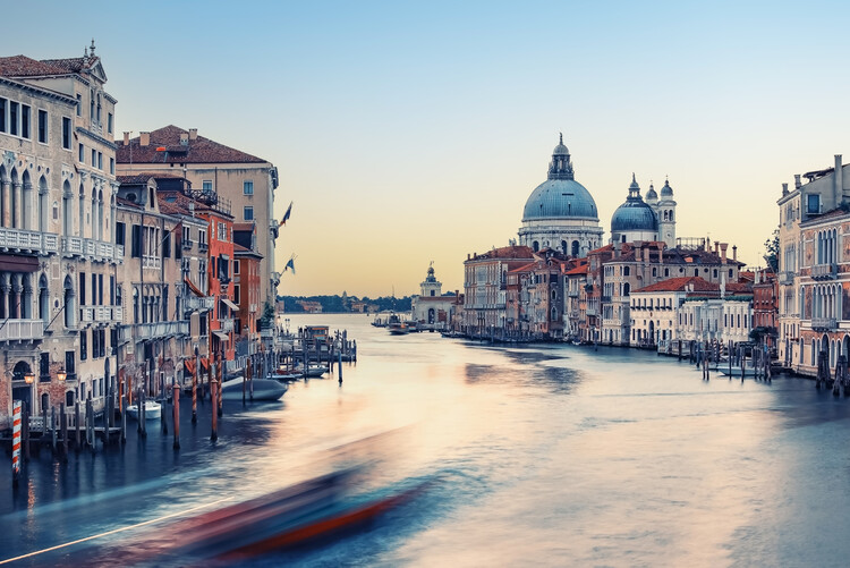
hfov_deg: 35.6
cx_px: 425
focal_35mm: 56
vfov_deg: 24.2
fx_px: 1323
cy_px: 284
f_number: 8
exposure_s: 4
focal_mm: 56
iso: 64
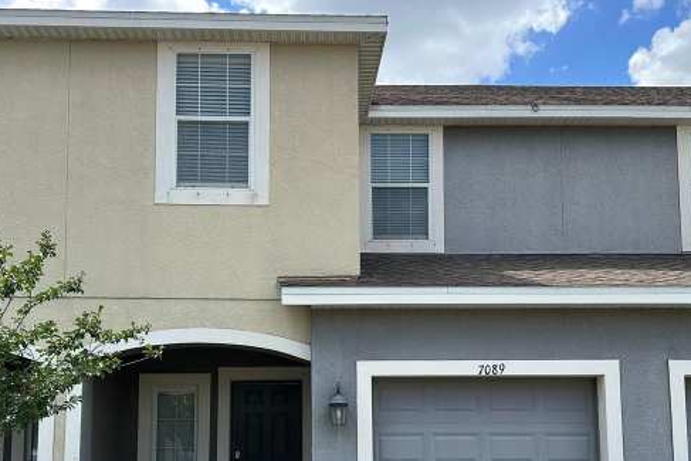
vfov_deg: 31.9
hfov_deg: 47.4
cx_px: 333
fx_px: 787
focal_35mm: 41
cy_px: 356
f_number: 1.78
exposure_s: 1/2353
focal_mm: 6.86
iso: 80
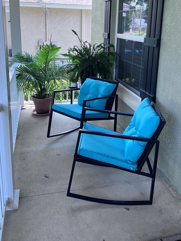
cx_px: 90
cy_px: 79
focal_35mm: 35
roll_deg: -2.1
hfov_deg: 40.7
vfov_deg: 51.6
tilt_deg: -13.5
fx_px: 244
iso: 40
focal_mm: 5.7
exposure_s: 1/219
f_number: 1.5
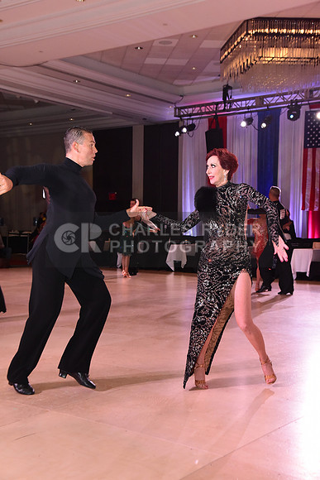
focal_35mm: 55
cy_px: 240
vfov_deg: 36.2
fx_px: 733
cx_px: 160
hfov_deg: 24.6
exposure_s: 1/320
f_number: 6.3
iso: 2500
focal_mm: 55
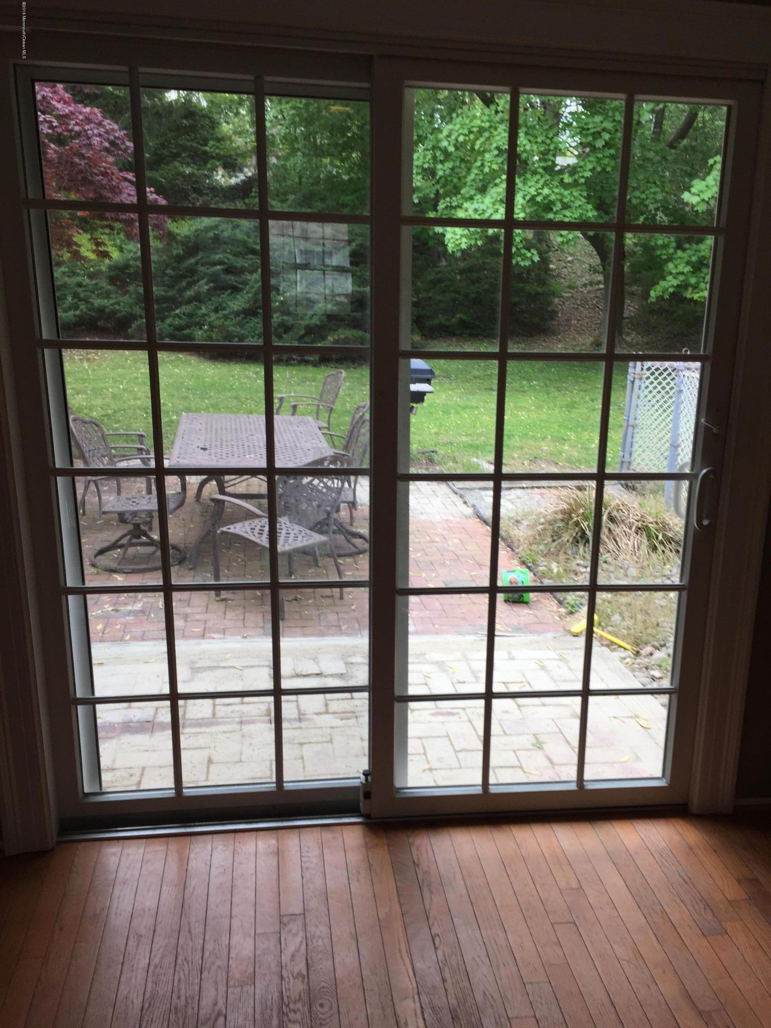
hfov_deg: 48.2
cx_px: 386
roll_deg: -0.2
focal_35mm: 29
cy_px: 514
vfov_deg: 61.7
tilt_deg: -13.7
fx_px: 861
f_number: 2.2
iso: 32
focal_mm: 4.15
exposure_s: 1/314
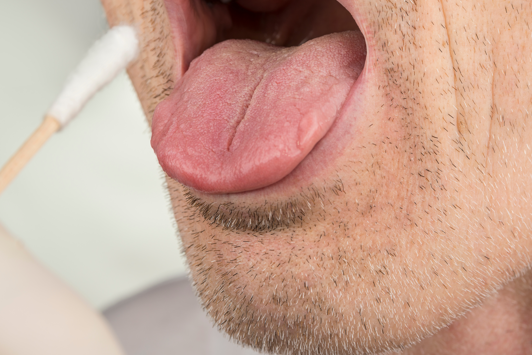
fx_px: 2232
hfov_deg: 13.6
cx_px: 302
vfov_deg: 9.1
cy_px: 138
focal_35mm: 151
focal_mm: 105
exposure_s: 1/200
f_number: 11
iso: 100
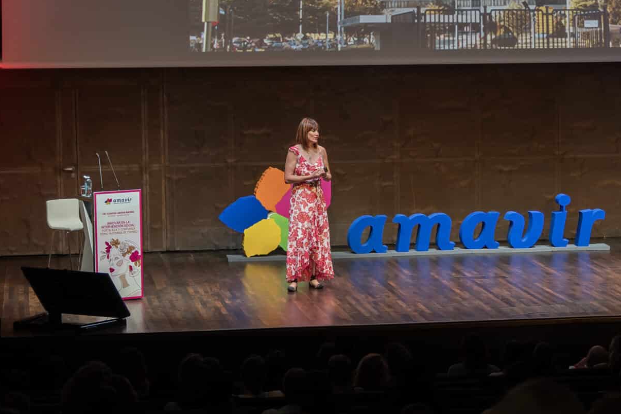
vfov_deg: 11.1
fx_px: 2139
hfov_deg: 16.5
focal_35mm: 124
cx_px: 409
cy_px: 226
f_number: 2.8
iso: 400
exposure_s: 1/200
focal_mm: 48.9
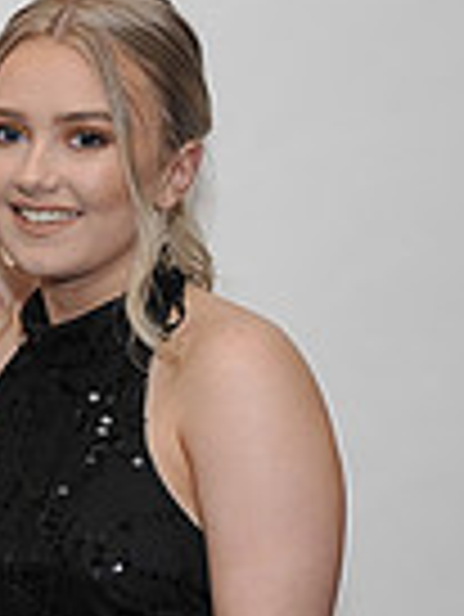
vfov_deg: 11.5
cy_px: 333
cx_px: -527
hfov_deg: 8.2
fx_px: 3051
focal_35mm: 171
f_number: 6.3
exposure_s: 1/60
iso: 800
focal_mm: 42
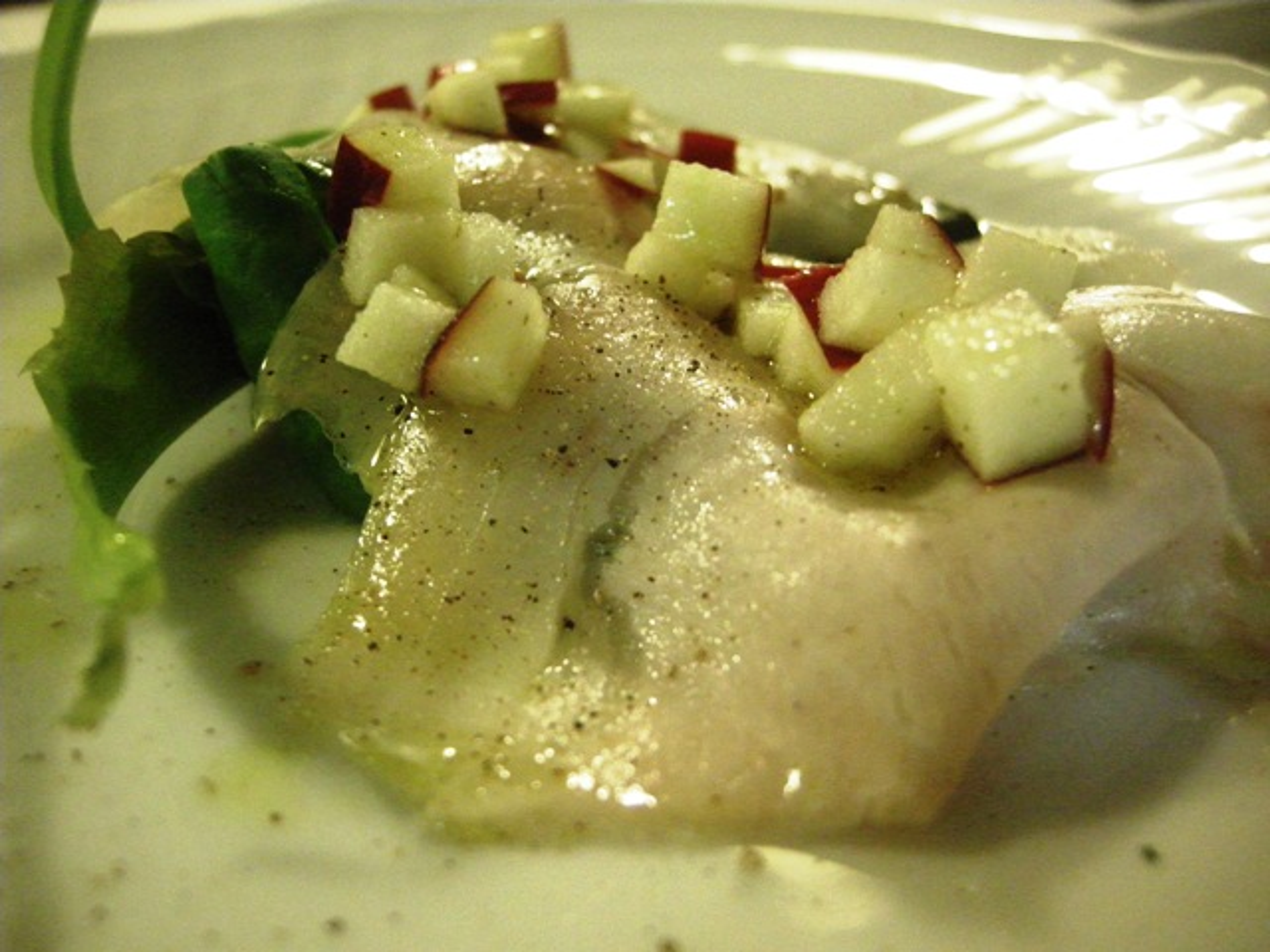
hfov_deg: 51.4
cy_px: 476
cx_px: 635
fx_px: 1321
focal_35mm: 36
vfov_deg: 39.7
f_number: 2.7
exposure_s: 1/31.1
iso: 1600
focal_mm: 7.5
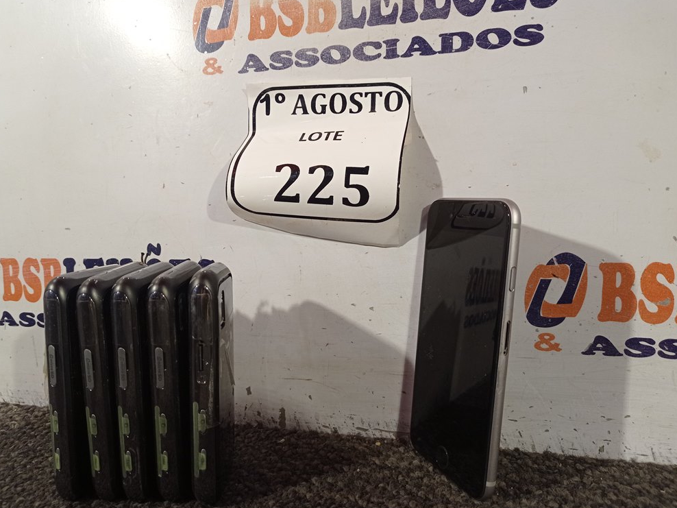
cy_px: 254
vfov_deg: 48.2
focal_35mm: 29
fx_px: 567
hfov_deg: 61.7
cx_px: 334
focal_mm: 4.7
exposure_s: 1/120
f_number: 1.79
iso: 188
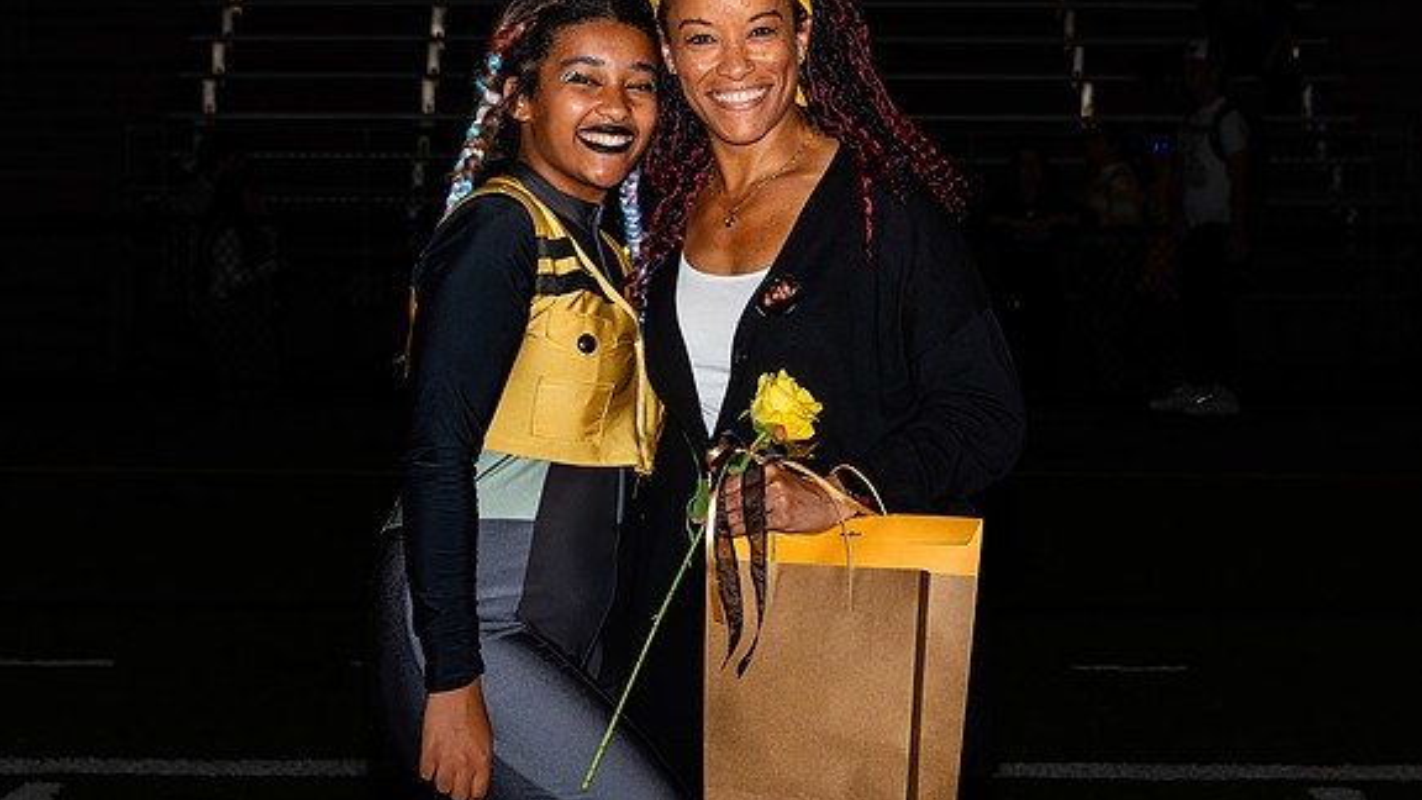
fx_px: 4148
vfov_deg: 11.0
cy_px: 395
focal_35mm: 110
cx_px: 670
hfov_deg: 19.5
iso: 320
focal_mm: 48
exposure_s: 1/200
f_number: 5
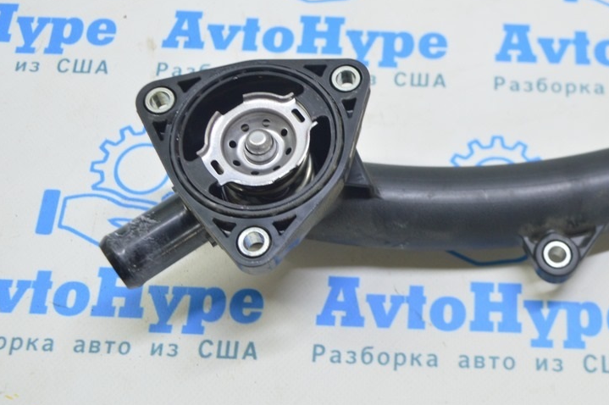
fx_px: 975
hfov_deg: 34.2
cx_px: 432
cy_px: 201
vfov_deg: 23.4
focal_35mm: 58
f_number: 5.6
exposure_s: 1/20
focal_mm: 27
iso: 400
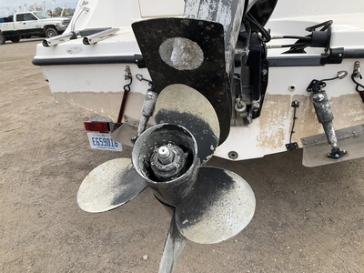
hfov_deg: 61.7
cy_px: 136
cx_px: 182
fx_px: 305
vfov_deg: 48.2
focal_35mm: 29
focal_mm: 3
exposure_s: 1/883
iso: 25
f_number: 1.8
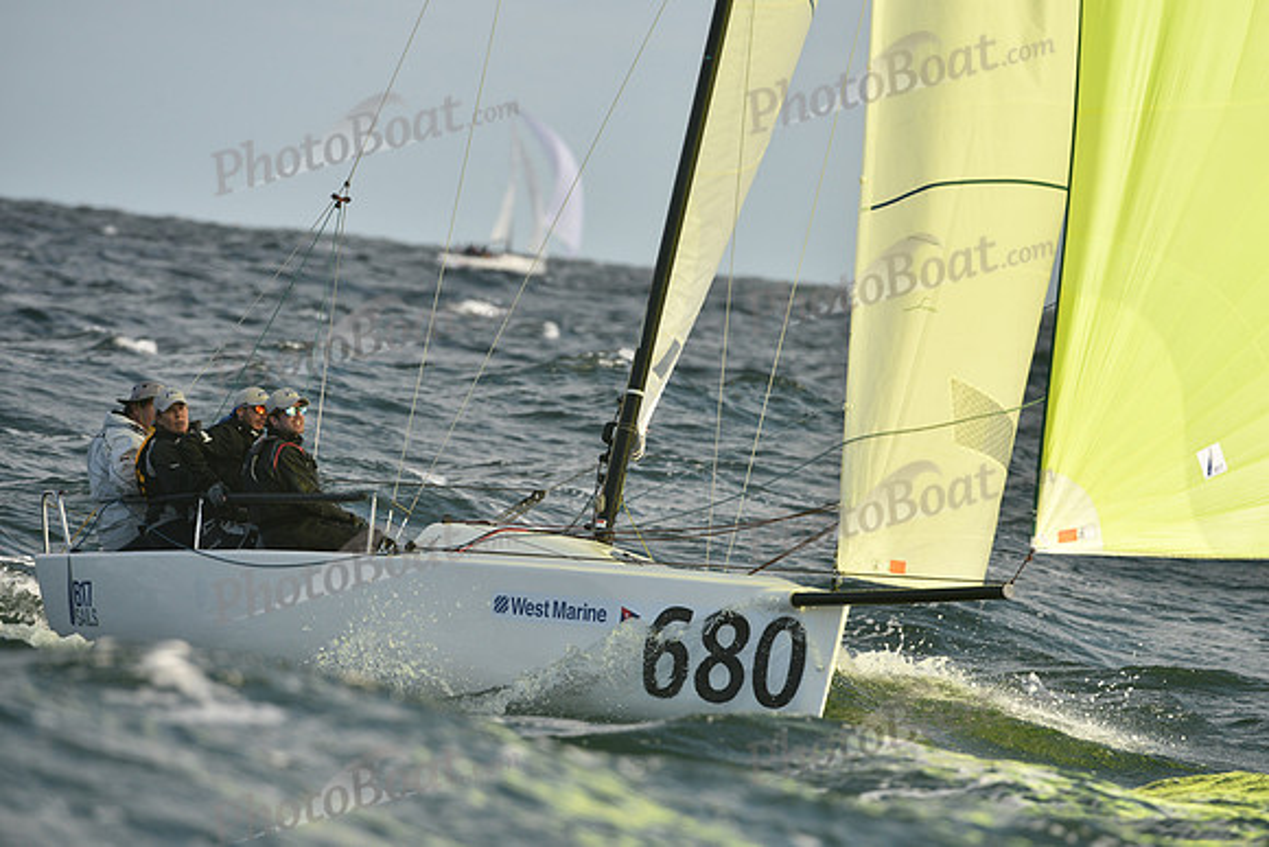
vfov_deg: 3.4
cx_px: 634
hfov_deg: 5.2
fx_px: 14103
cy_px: 424
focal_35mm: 400
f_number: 7.1
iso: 320
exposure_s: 1/1000
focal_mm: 400
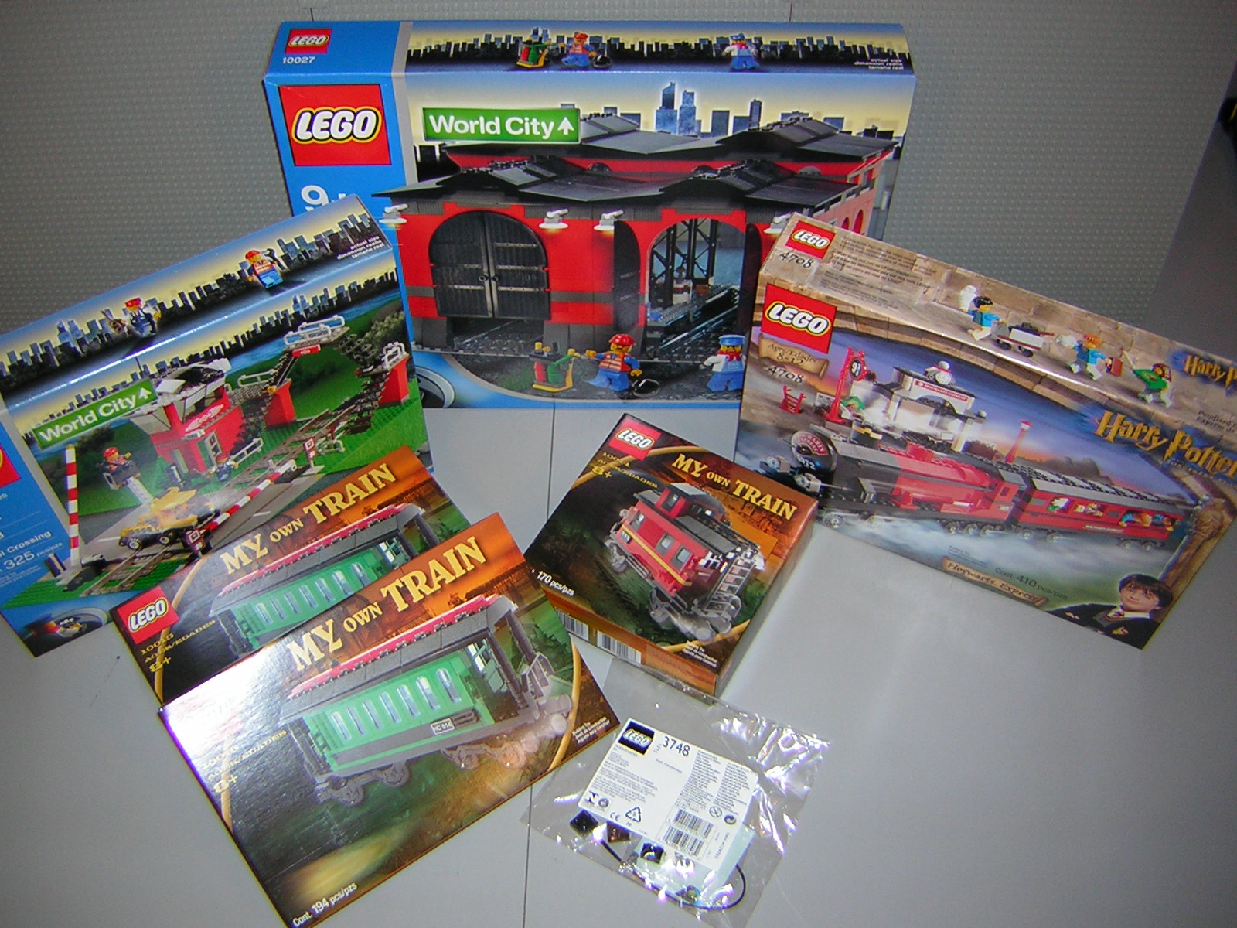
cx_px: 618
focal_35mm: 36
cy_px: 464
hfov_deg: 51.4
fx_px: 1286
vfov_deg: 39.7
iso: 50
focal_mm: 4.7
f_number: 2.6
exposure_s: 1/60.1
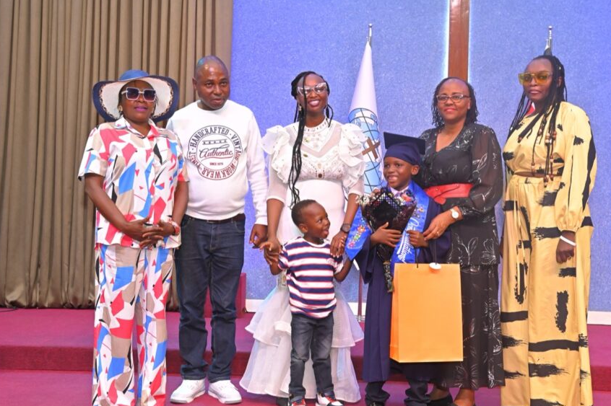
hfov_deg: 42.8
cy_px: 195
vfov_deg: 29.2
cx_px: 313
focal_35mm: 46
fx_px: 780
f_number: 5.6
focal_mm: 38
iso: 3200
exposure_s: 1/200
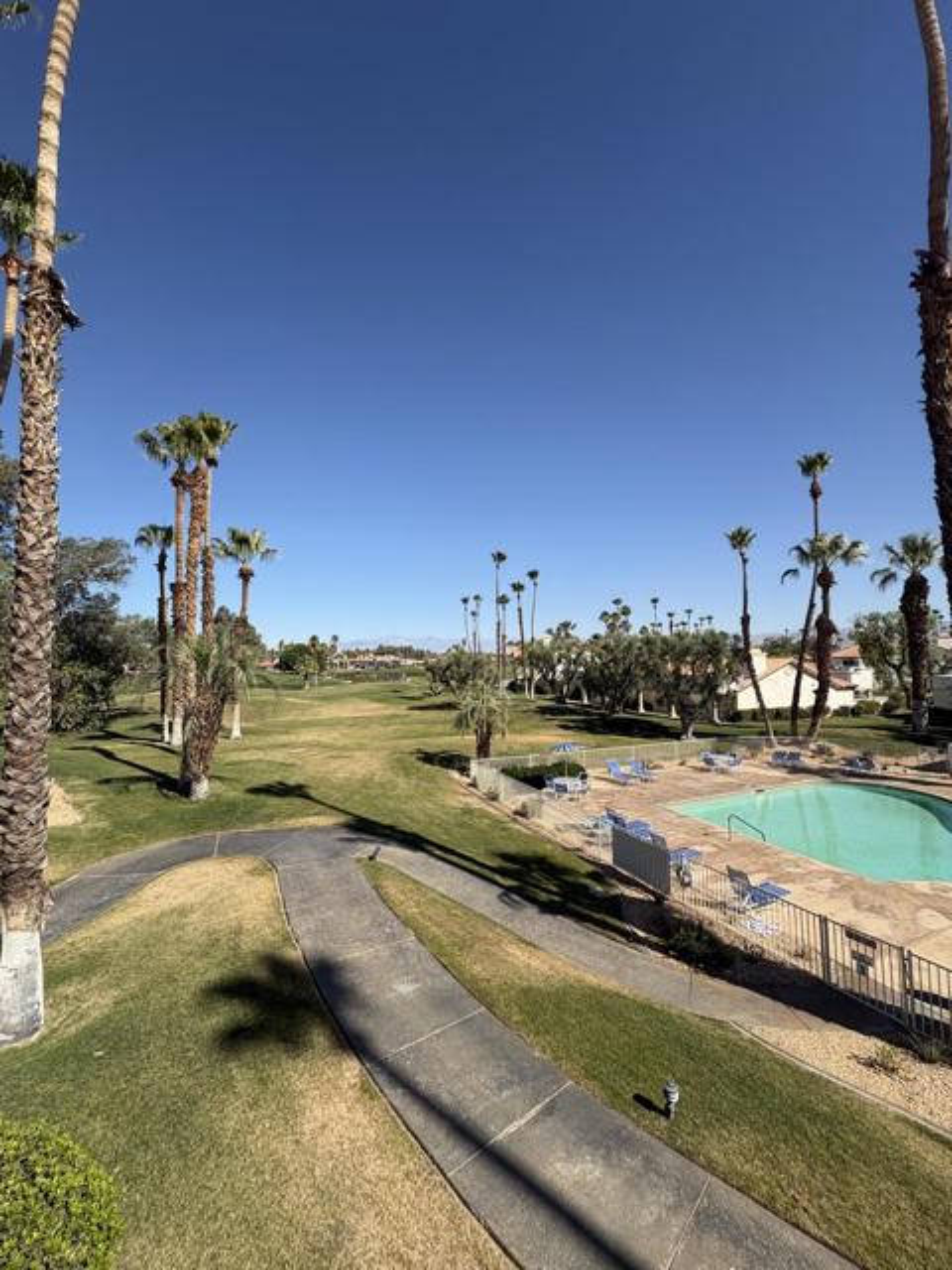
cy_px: 635
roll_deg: +0.7
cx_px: 476
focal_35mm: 14
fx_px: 513
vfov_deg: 102.1
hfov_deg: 85.7
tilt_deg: +4.1
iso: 50
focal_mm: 2.22
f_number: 2.2
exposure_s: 1/2415
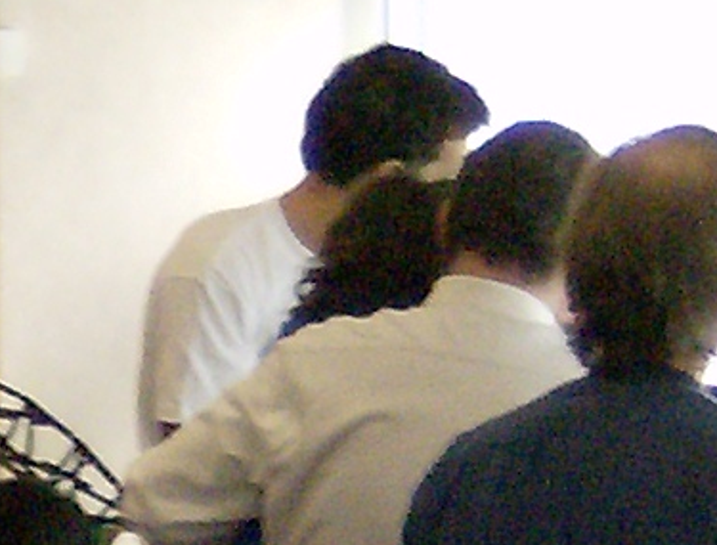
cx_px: -465
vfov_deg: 5.5
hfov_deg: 7.2
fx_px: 5599
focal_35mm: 269
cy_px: 794
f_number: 2.8
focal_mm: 6
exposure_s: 1/60
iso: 200
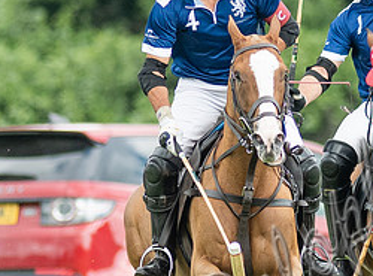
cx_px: 499
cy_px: 109
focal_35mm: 2182
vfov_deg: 0.7
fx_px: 23399
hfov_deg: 0.9
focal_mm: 300
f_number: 2.8
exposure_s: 1/1600
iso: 250
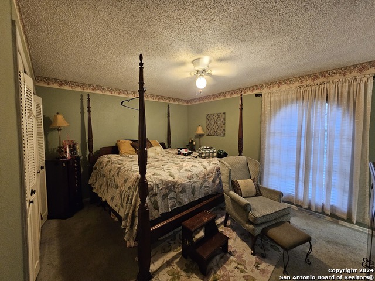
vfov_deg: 89.9
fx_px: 141
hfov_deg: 106.2
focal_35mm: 13
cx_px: 188
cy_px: 140
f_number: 2.2
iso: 500
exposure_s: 1/30
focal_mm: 2.2
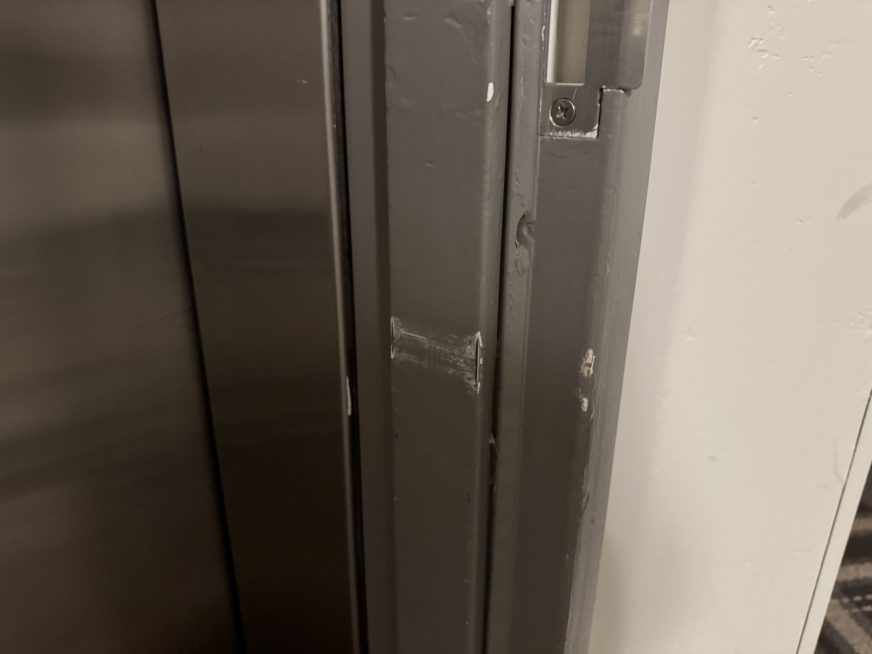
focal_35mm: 24
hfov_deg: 71.6
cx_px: 436
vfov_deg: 56.8
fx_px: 605
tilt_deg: -22.6
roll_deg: +0.1
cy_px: 327
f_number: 1.78
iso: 1000
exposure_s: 1/30
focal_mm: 6.76
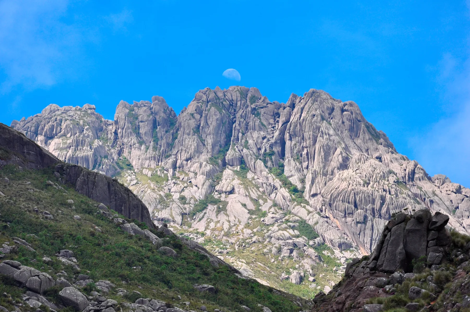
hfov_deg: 13.1
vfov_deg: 8.7
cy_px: 156
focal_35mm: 158
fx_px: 2054
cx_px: 235
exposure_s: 1/400
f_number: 10
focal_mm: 105
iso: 200
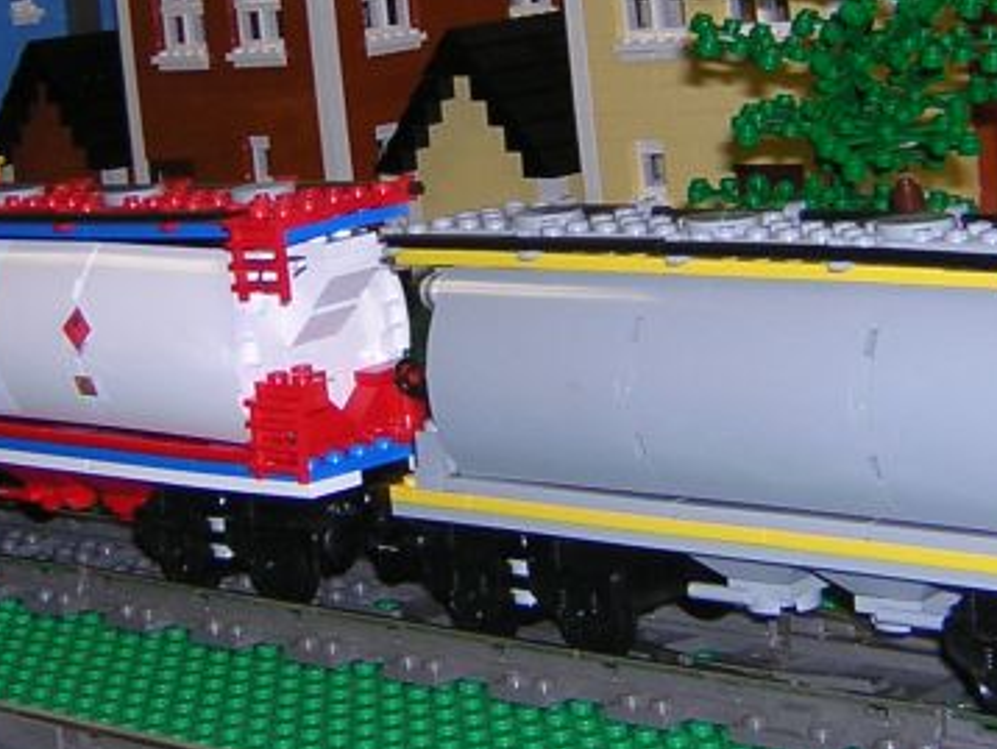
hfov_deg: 20.4
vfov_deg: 15.2
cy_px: 19
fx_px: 2767
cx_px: 454
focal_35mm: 96
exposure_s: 1/60.1
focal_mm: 5.6
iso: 100
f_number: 2.8
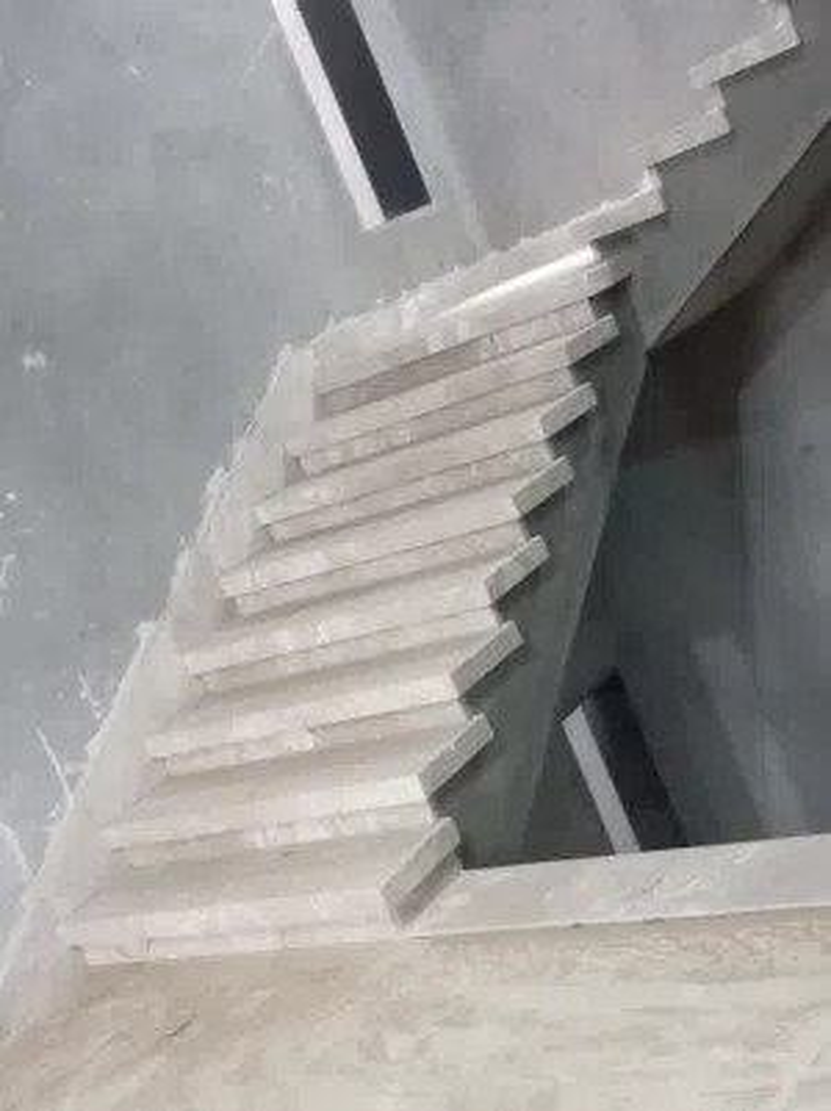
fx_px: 1603
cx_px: 416
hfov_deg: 29.1
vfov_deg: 38.2
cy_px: 556
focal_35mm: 50
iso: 2503
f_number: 1.8
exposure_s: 1/16.7
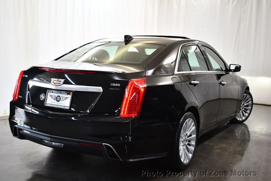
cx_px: 136
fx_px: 339
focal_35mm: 45
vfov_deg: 29.8
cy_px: 90
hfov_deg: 43.6
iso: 1000
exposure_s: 1/125
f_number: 4.2
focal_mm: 30
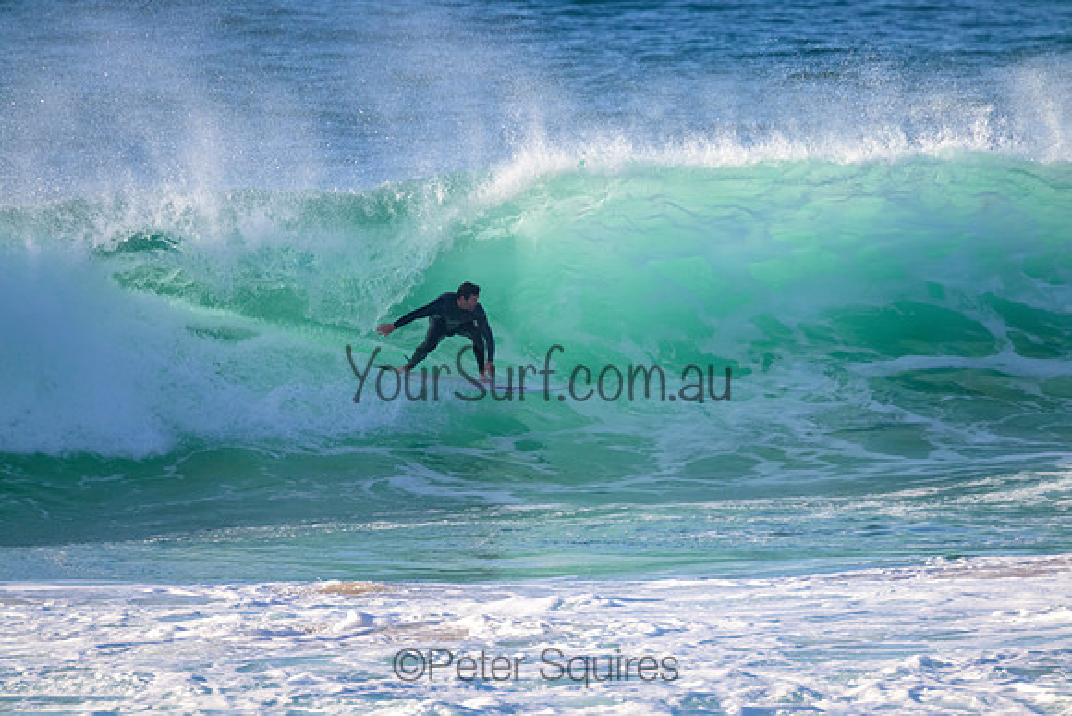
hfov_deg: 2.6
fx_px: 23827
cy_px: 358
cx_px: 536
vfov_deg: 1.7
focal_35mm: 800
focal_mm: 800
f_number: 11
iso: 1400
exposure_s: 1/1250
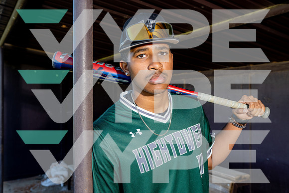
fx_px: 281
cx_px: 144
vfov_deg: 37.9
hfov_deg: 54.4
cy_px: 96
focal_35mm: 35
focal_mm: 35
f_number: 5
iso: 200
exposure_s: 1/250
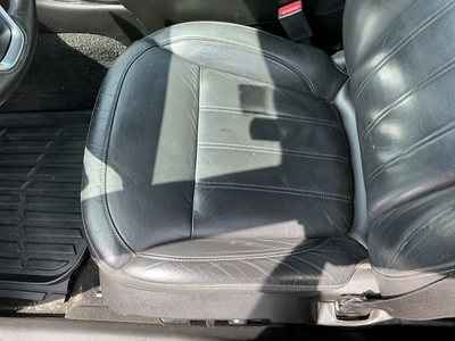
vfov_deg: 49.7
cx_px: 228
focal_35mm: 28
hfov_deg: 63.4
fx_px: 368
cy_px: 170
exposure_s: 1/172
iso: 32
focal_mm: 3
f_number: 1.8
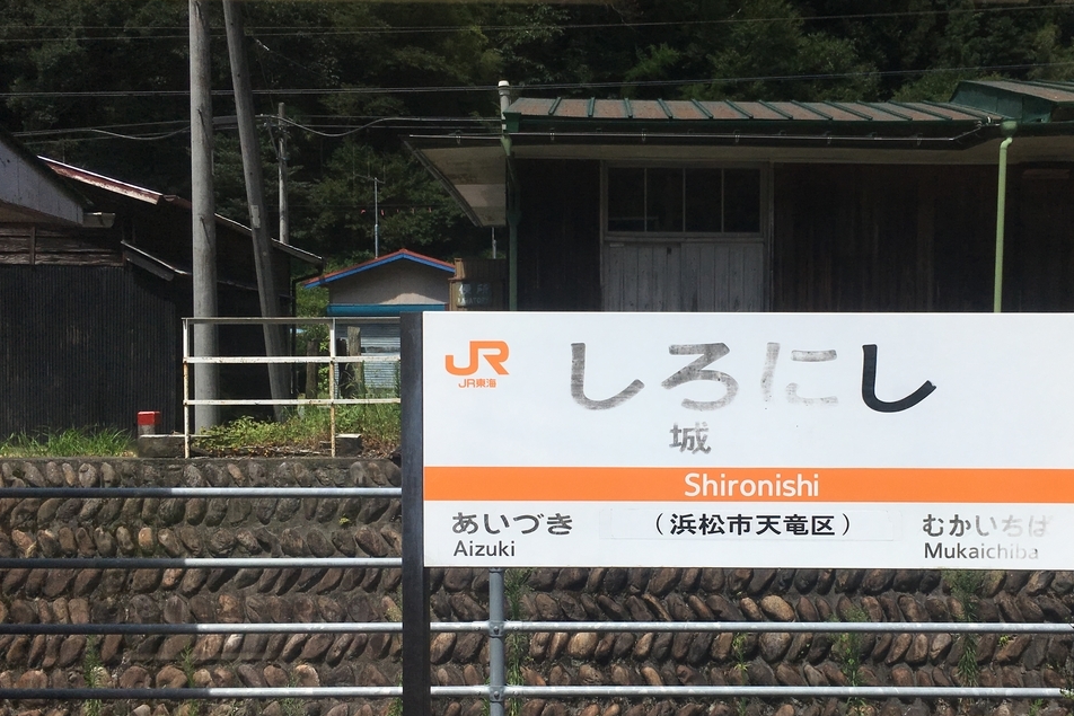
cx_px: 661
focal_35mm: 38
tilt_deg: -2.2
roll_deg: -0.2
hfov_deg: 50.3
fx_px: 1134
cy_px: 415
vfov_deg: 35.0
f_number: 2.2
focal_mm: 4.15
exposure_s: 1/2481
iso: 25
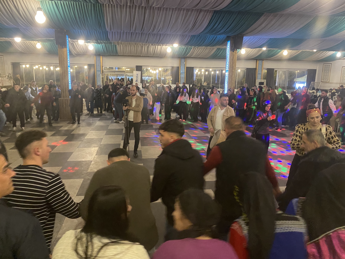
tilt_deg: -9.7
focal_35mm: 26
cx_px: 172
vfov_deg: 53.1
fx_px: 259
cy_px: 130
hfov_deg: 67.3
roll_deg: -0.5
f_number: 1.8
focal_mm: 4.25
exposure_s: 1/25
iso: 500
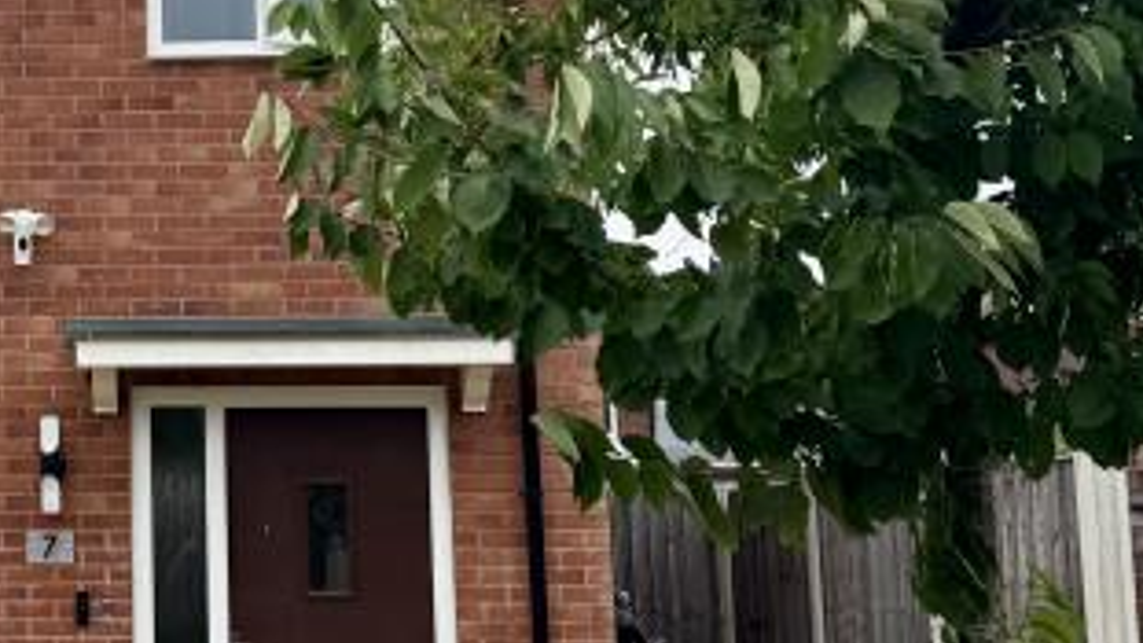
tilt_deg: +12.8
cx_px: 15
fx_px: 2607
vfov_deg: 14.0
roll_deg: -0.6
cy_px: 85
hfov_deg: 23.7
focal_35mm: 86
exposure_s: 1/3413
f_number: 1.78
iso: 80
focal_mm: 6.76
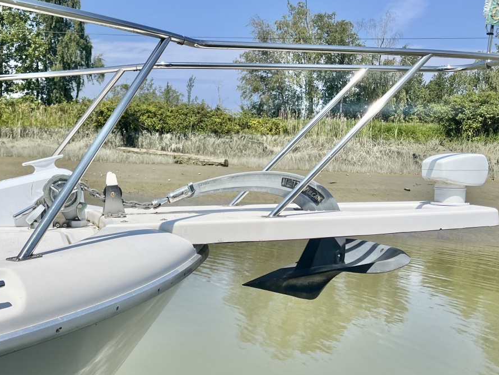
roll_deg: -1.7
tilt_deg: -2.5
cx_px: 126
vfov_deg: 34.4
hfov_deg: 43.4
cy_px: 186
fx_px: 606
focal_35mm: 42
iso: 50
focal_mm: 5.1
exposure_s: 1/7353
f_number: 1.6
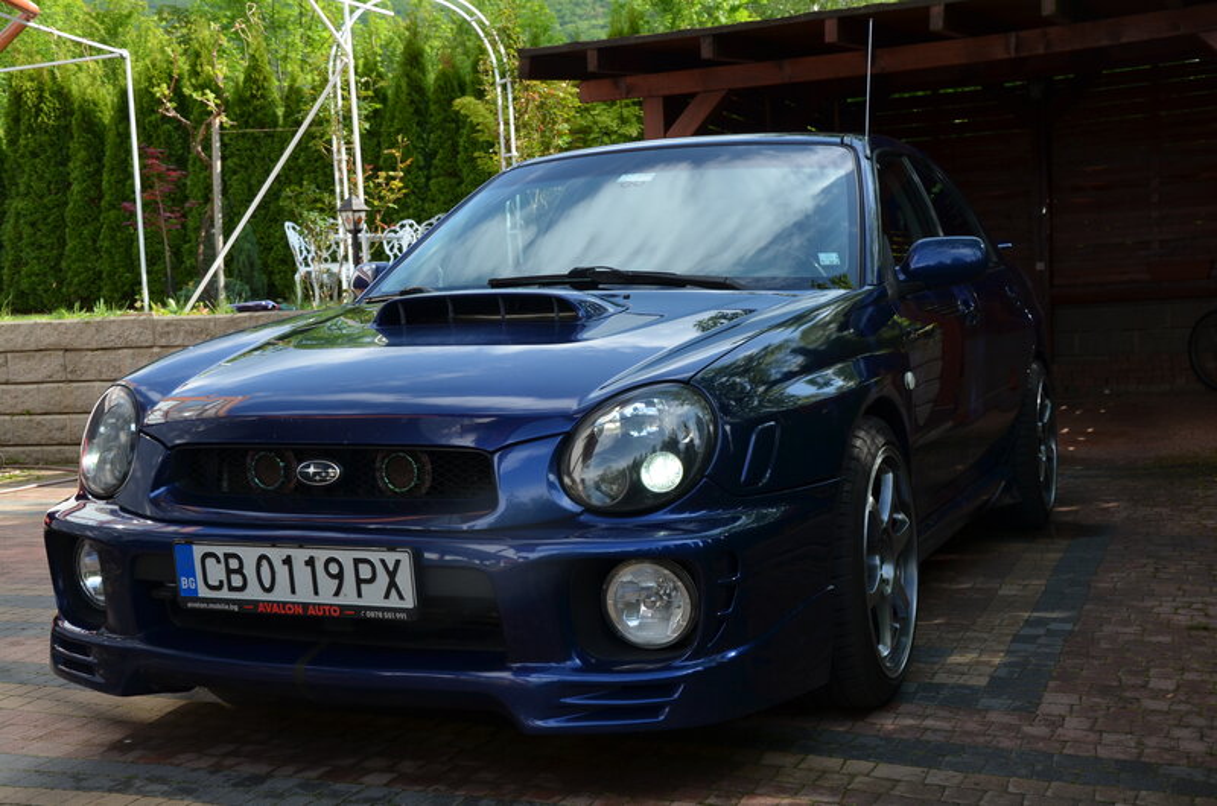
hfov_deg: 43.7
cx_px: 608
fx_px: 1518
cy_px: 403
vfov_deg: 29.7
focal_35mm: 45
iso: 250
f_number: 8
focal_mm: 30
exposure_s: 1/250
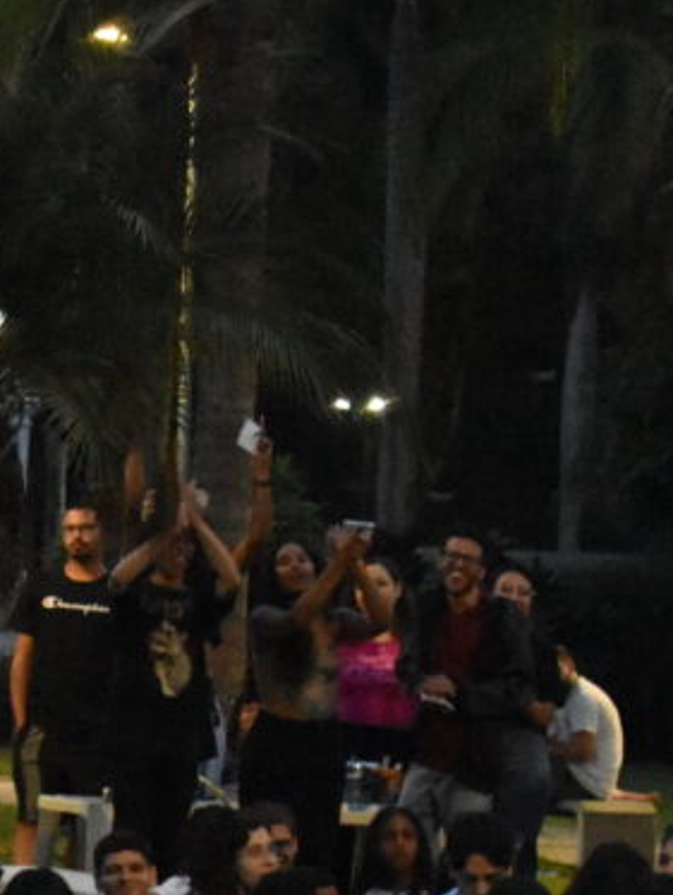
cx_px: -764
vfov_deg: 6.7
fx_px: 7664
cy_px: 809
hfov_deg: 4.9
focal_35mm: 296
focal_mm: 50
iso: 6400
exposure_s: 1/125
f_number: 6.3
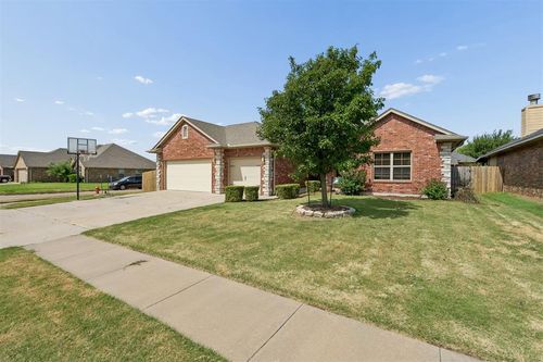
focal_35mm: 16
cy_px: 181
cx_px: 272
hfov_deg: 96.8
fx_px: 241
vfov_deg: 73.7
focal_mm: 16
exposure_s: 1/1600
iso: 200
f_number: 8
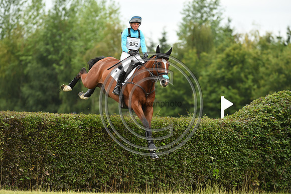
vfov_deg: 3.9
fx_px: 2827
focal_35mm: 350
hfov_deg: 5.9
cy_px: 97
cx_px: 146
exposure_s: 1/1250
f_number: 5.6
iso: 900
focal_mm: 350
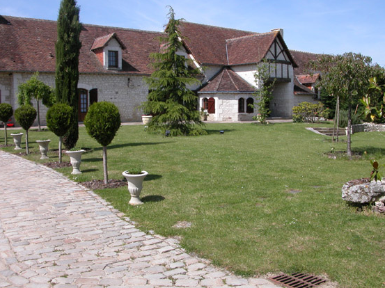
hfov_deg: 49.0
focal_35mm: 38
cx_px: 188
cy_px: 133
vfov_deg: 37.7
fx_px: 422
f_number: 6.3
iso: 100
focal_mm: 8.9
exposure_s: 1/315
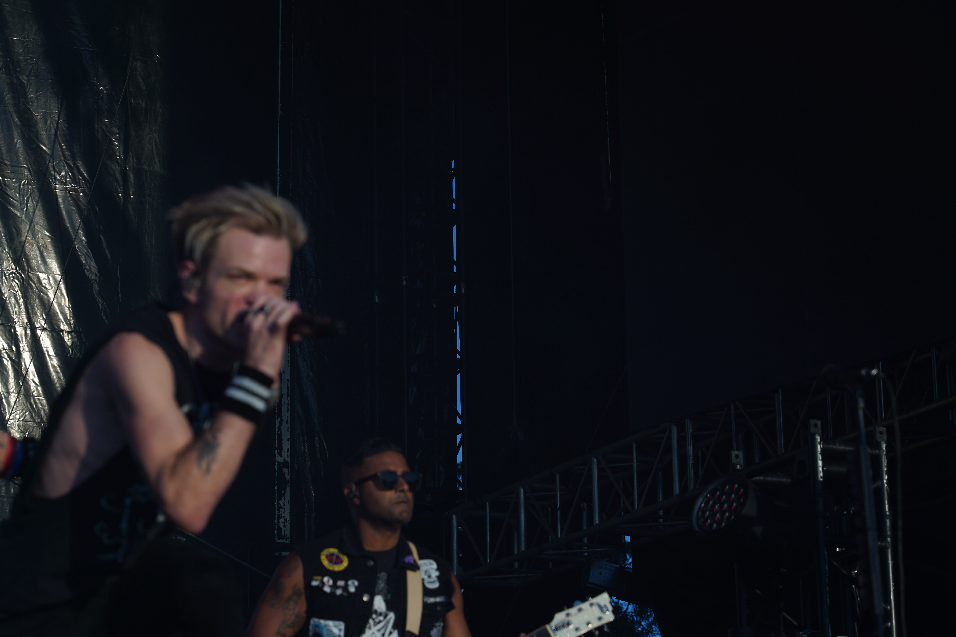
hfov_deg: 19.5
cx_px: 478
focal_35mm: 105
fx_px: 2788
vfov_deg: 13.0
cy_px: 318
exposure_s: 1/400
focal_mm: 105
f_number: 7.1
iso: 100
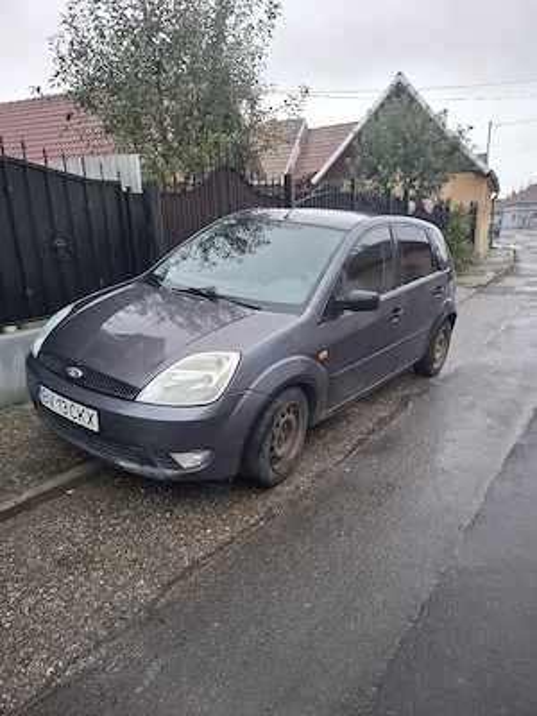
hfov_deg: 58.9
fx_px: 476
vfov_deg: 73.9
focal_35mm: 23
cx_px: 268
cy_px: 358
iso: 320
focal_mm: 5.54
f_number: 1.8
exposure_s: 1/100
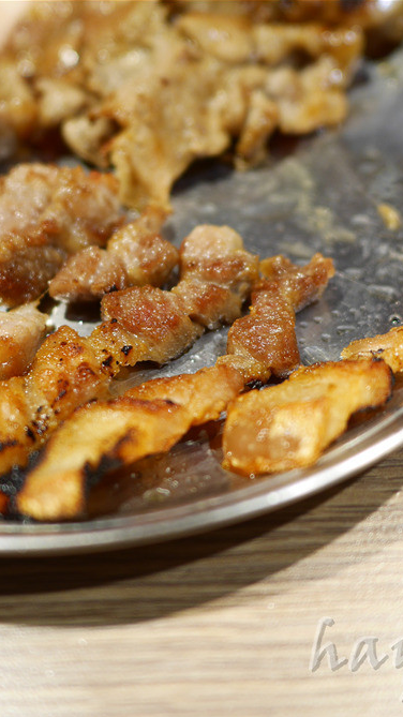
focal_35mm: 44
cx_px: 188
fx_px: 836
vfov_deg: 46.4
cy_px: 361
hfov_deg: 27.1
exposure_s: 1/125
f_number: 1.8
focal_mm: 15
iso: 200
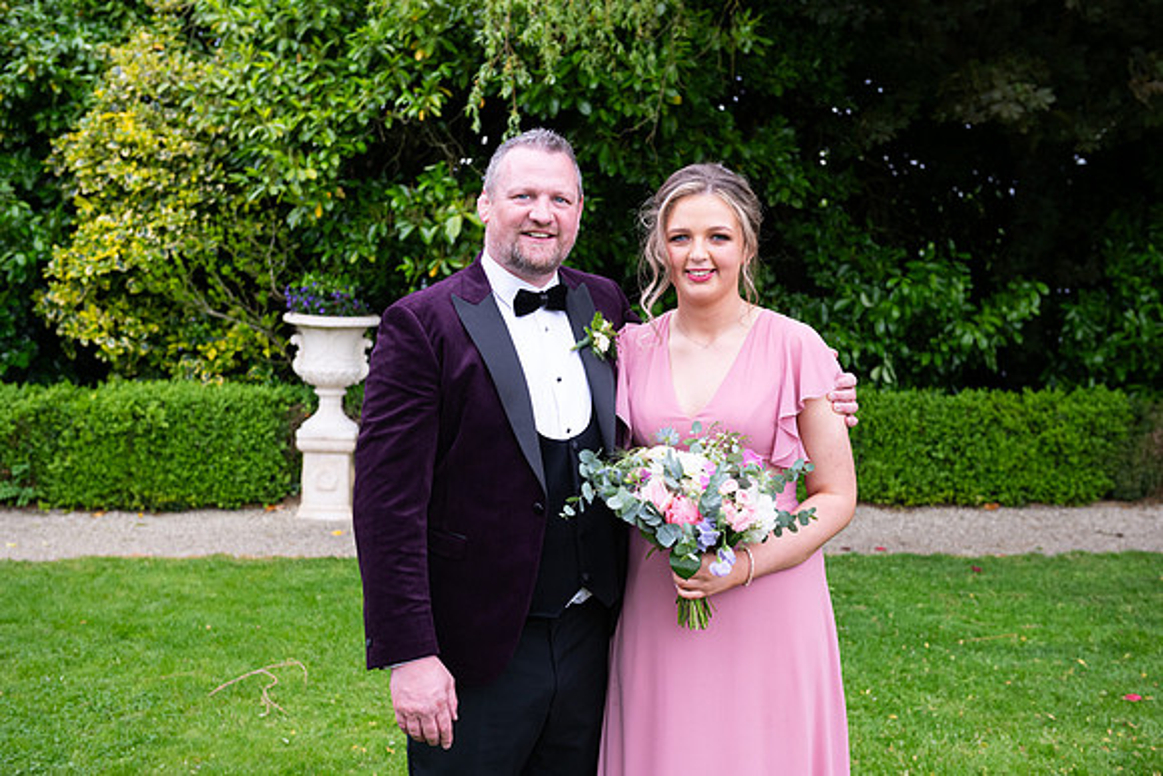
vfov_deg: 27.0
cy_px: 388
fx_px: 1616
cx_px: 582
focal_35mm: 50
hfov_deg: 39.6
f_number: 5
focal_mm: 50
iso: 400
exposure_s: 1/200
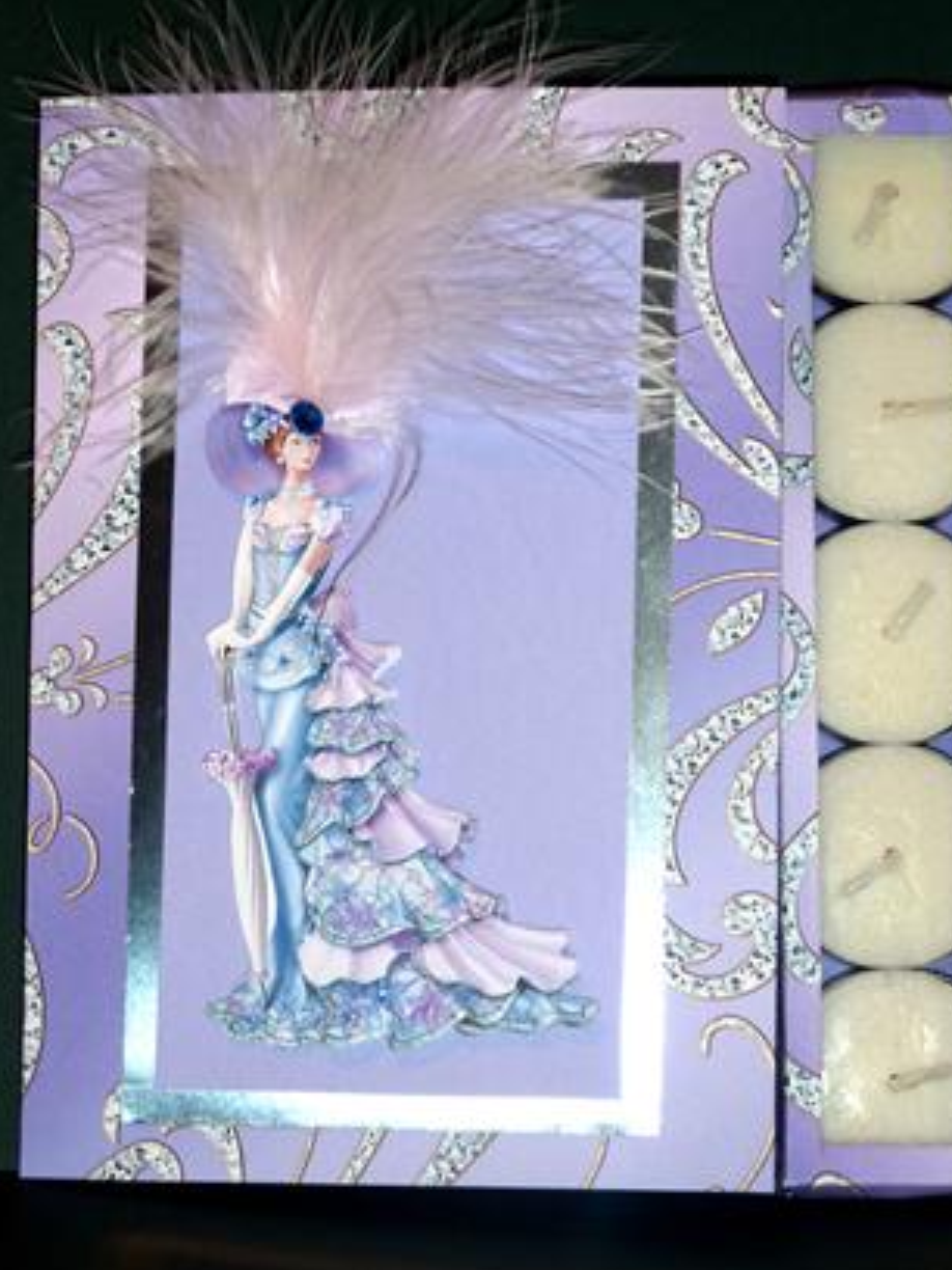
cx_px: 538
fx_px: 3887
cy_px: 644
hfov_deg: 14.0
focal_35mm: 106
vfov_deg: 18.5
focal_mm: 14.7
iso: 100
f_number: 4.3
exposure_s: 1/40
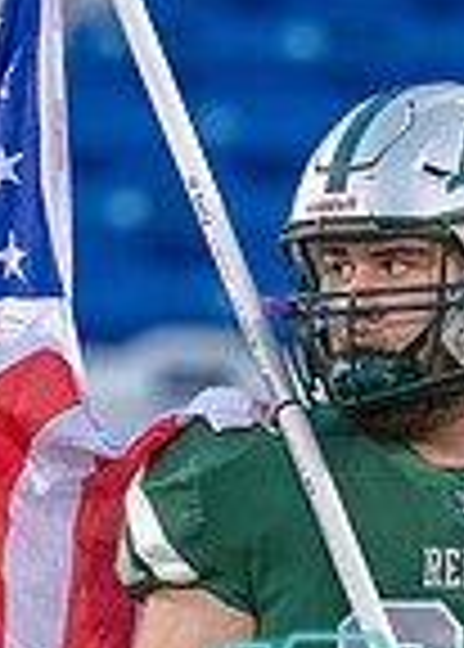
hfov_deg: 1.3
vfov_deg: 1.9
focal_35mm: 1075
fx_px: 19815
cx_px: 433
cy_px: 623
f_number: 2.8
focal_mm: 200
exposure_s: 1/1000
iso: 2000
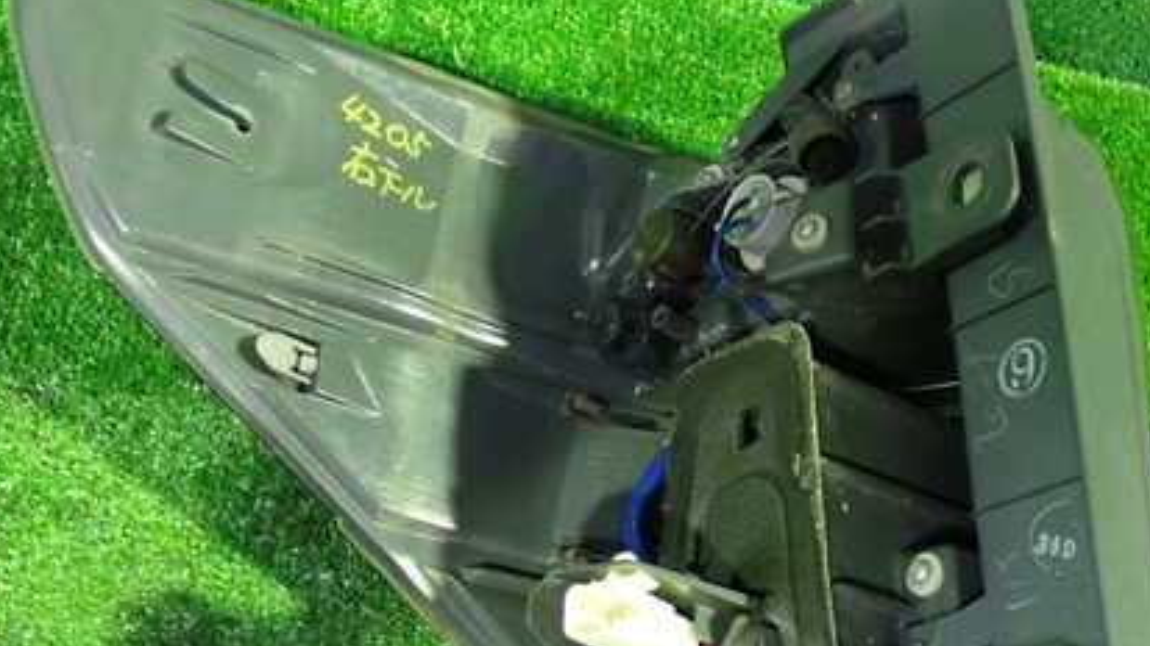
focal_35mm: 57
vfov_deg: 21.0
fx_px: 1738
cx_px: 621
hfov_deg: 36.6
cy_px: 434
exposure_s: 1/15
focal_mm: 6.37
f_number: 2.5
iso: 800
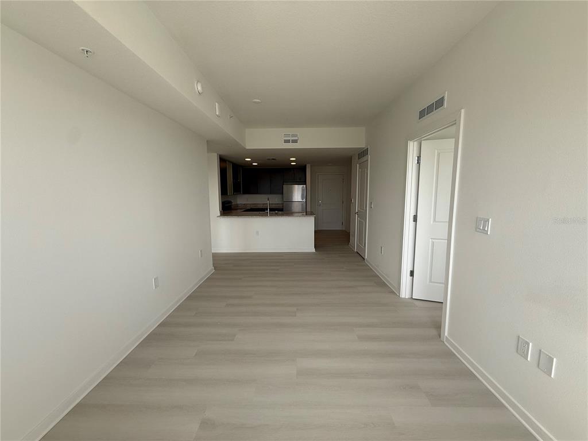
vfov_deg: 85.7
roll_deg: +1.2
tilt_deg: -5.1
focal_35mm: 14
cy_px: 220
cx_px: 294
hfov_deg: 102.1
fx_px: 238
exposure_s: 1/181
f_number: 2.2
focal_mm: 2.22
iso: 50
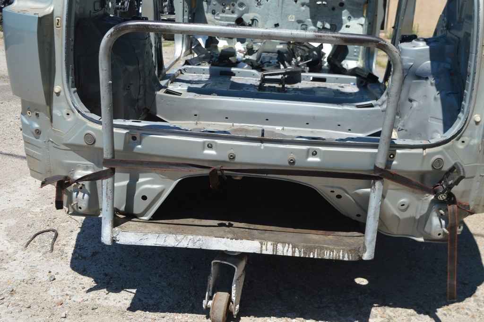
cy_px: 161
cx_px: 242
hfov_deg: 46.4
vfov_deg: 31.8
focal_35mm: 42
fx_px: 564
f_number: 8
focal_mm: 28
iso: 100
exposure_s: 1/250
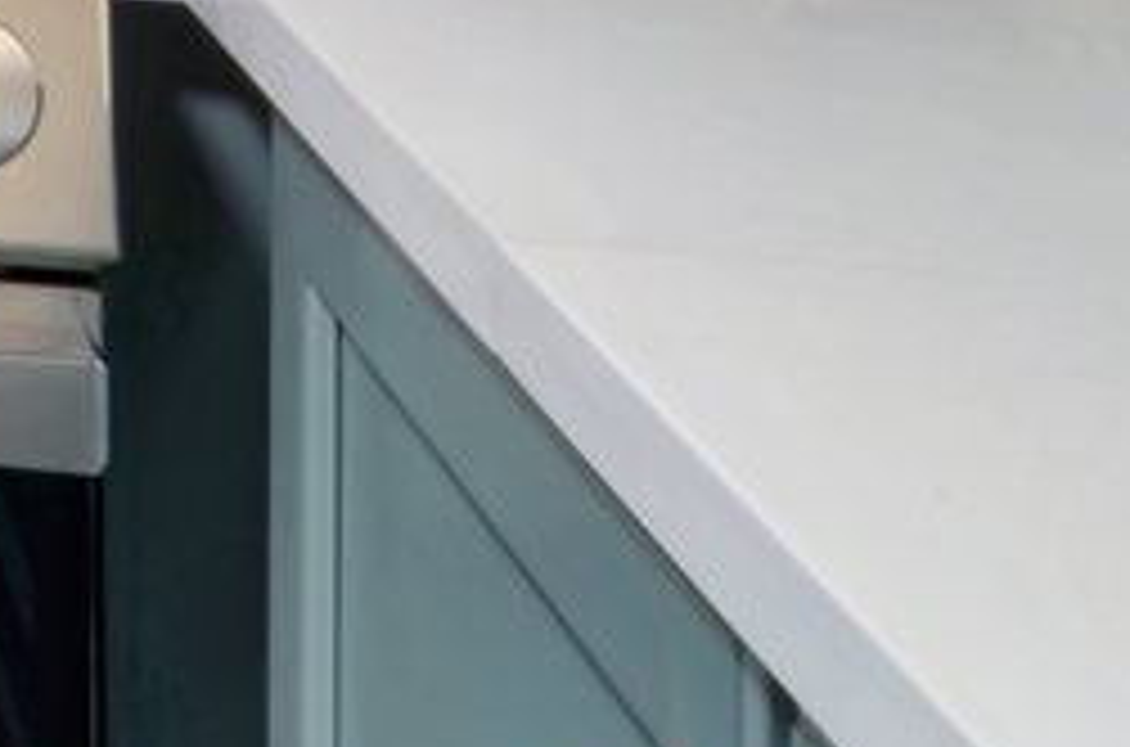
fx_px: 3358
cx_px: -1654
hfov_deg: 13.4
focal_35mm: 107
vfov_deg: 11.2
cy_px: -864
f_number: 11
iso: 100
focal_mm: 11
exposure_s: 2
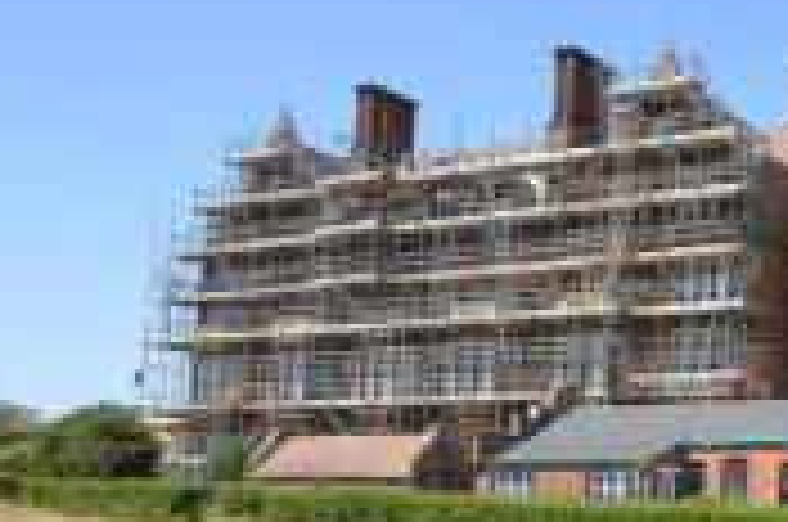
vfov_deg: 27.2
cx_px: 883
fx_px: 1071
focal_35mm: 49
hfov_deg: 34.5
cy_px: 353
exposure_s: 1/250
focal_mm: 12
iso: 125
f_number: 8
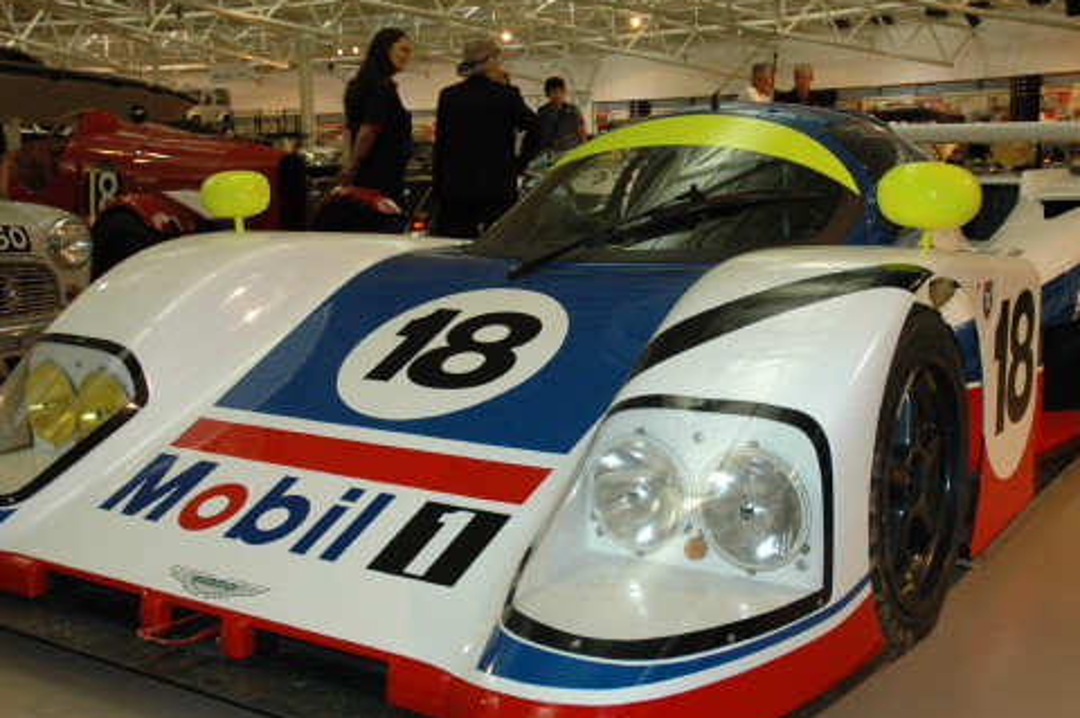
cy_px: 359
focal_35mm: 44
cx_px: 576
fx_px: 1319
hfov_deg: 44.5
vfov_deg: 30.4
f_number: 4
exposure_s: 1/60
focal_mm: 22
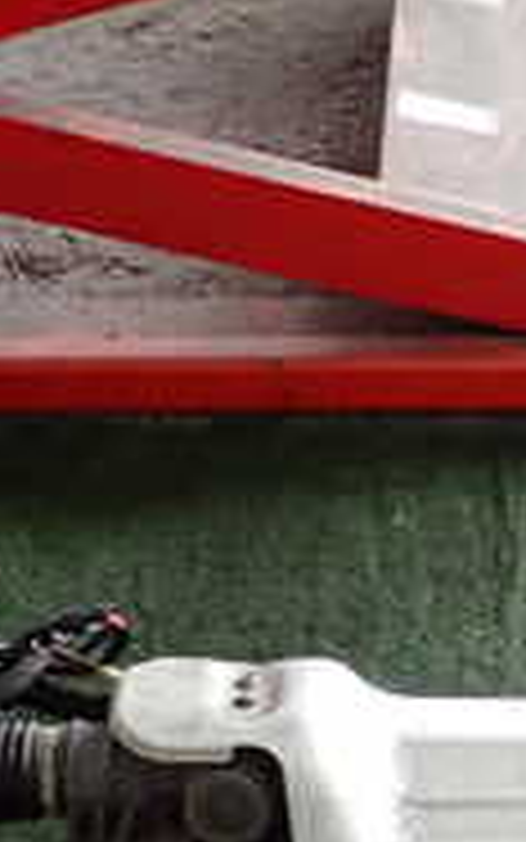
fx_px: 2338
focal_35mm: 102
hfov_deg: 12.6
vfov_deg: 20.2
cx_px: 553
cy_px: 644
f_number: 2.3
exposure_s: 1/30
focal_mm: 5.4
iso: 500
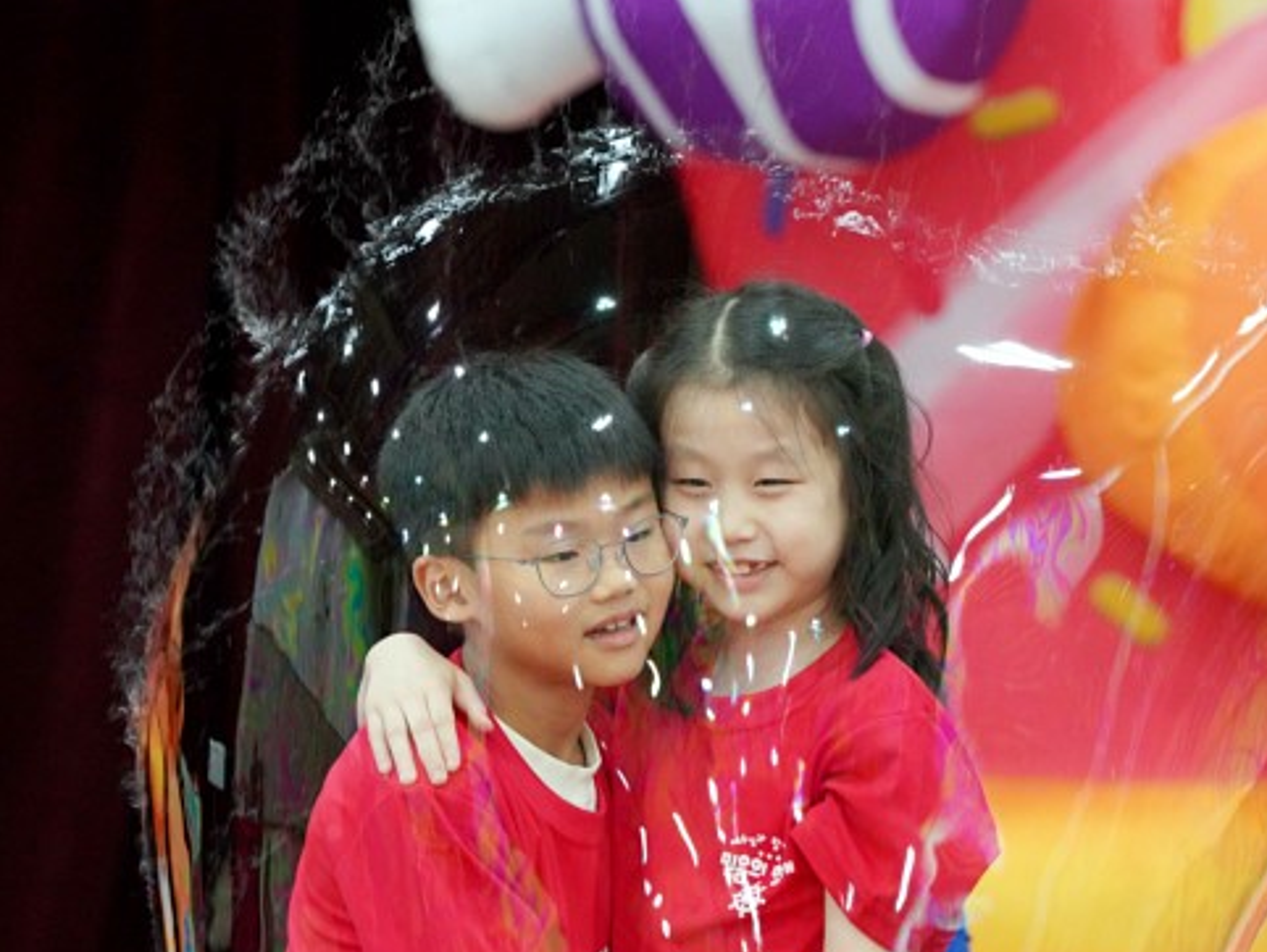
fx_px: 11169
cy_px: 676
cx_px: 589
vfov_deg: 4.9
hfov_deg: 6.5
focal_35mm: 305
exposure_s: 1/200
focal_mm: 170
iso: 4000
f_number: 4
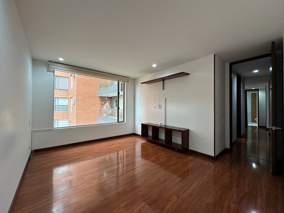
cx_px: 142
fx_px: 115
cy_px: 106
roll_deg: -0.4
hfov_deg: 102.1
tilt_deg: +0.7
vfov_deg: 85.7
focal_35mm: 14
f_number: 2.2
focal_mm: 2.22
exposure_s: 1/120
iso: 200
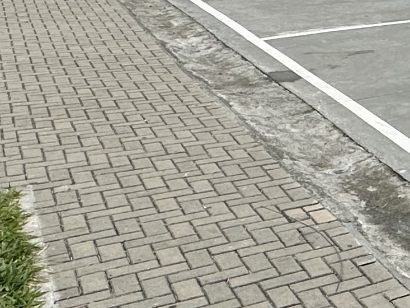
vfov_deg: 18.2
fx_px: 912
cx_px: 715
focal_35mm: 77
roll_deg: -1.2
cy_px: -59
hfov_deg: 19.6
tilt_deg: -5.0
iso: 50
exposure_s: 1/3125
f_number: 2.2
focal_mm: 2.22
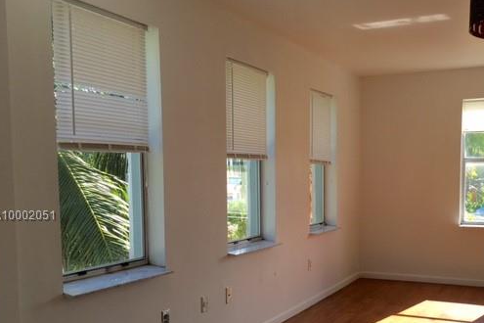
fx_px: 524
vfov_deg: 33.9
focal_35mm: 39
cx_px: 304
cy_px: 216
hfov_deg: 49.1
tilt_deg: -3.6
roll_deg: +0.0
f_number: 2.2
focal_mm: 4.15
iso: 25
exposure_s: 1/237
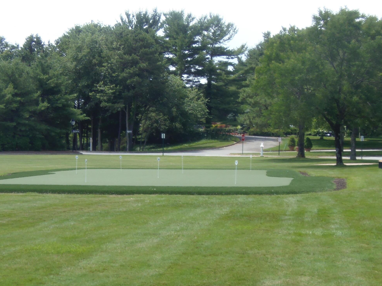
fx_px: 828
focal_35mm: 75
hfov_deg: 25.9
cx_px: 157
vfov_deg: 19.6
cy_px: 172
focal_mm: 9.1
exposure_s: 1/320
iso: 64
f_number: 3.8
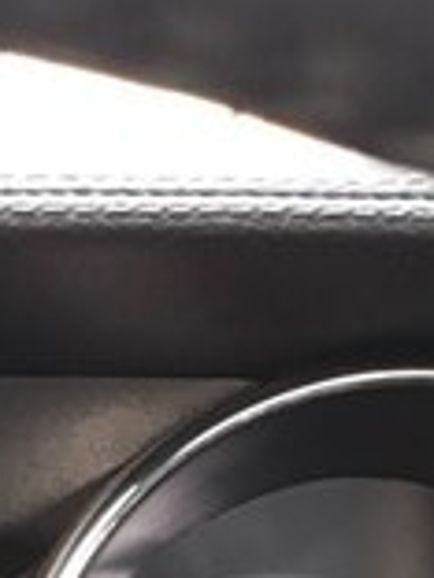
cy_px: 763
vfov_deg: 20.6
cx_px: -145
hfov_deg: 16.2
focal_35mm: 86
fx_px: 1438
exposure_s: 1/25
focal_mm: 3.71
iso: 320
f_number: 1.7
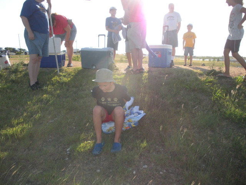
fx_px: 256
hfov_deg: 51.4
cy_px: 92
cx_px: 123
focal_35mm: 36
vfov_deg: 39.7
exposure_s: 1/481
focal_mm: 6.3
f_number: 3.5
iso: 88
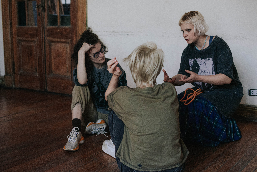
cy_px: 86
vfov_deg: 26.6
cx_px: 128
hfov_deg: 39.0
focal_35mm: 51
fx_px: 363
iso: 5000
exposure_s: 1/250
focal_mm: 50
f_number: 2.8
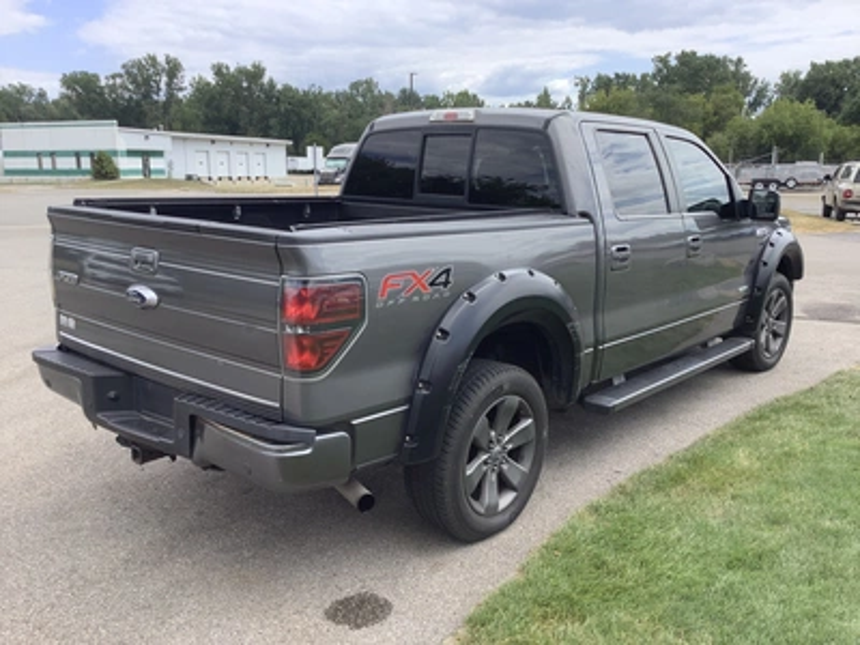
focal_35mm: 31
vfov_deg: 45.4
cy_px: 322
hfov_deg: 58.4
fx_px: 770
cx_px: 430
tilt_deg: -10.3
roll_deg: +1.6
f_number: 2.4
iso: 25
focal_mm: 3.3
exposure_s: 1/543
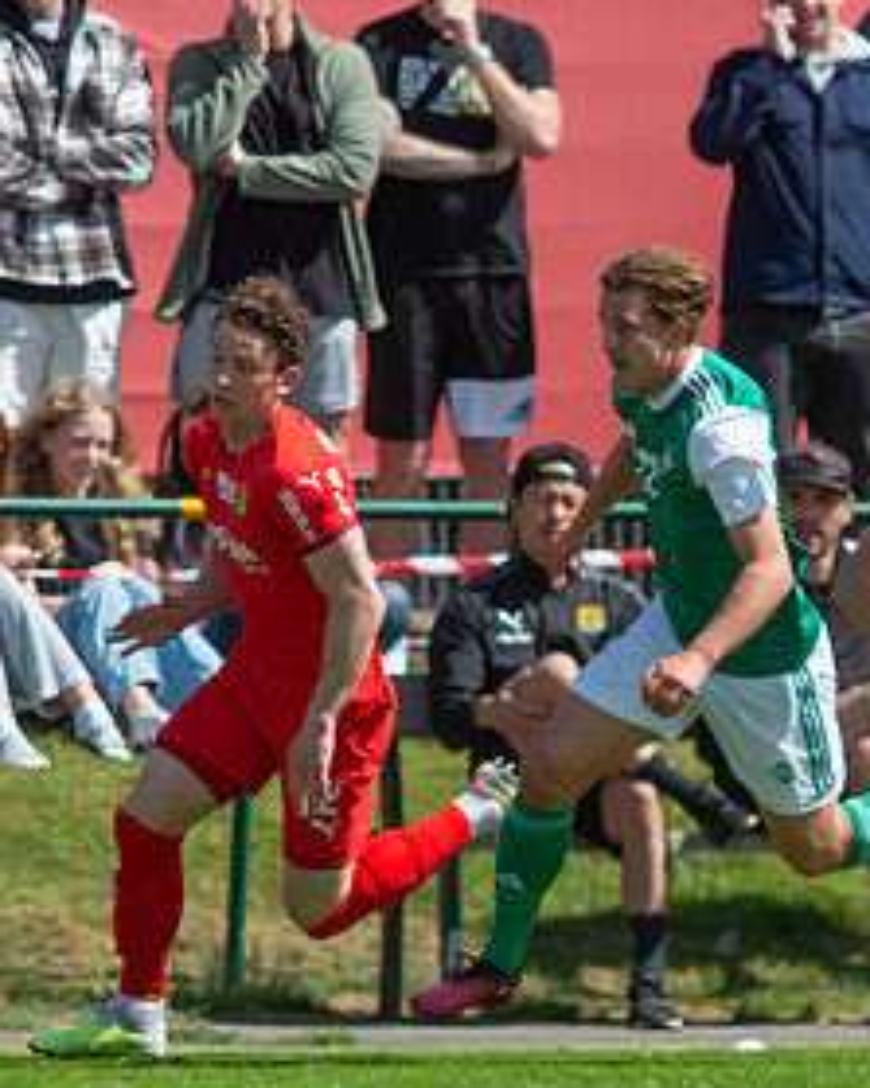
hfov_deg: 1.4
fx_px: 35617
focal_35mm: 1106
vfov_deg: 1.8
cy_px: 928
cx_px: 1126
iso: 180
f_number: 4
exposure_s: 1/1250
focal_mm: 420
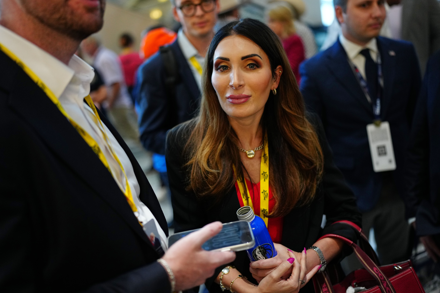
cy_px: 146
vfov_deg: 37.9
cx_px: 220
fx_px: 428
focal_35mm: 35
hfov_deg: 54.4
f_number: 1.4
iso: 2500
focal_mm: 35
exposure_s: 1/500
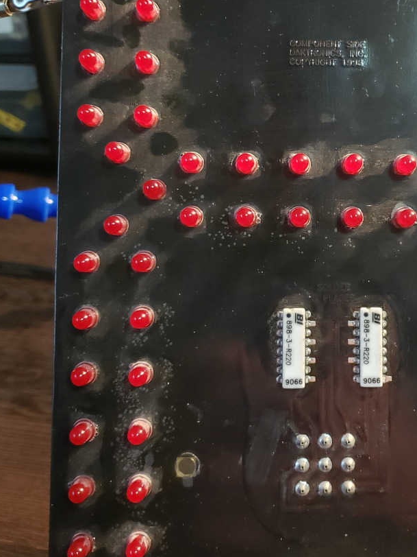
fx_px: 755
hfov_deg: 30.4
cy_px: 205
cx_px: 313
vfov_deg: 40.1
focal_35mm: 47
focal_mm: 4.3
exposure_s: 1/60
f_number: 1.5
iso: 320
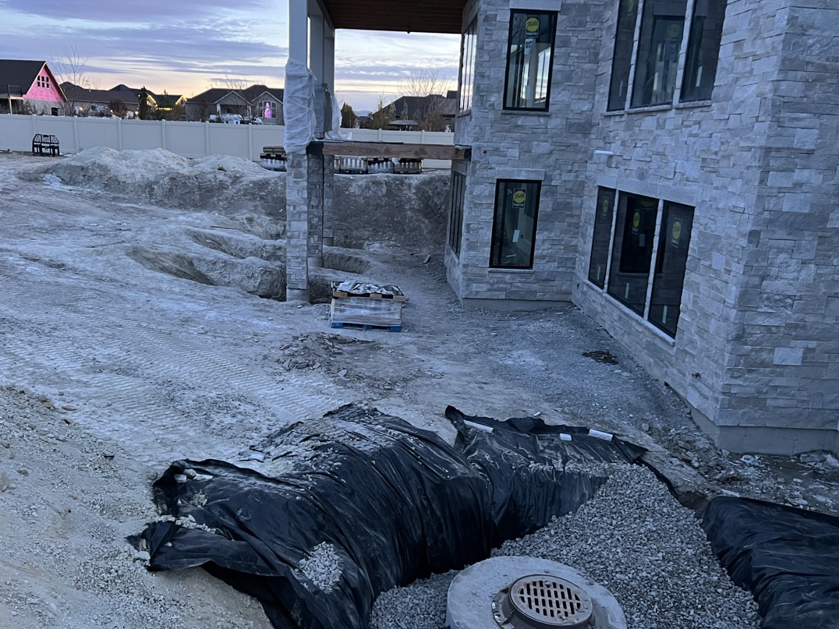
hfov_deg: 61.6
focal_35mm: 29
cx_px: 389
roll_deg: -2.0
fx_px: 703
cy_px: 320
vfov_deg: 48.2
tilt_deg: -14.6
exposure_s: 1/35
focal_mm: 5.7
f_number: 1.5
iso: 640
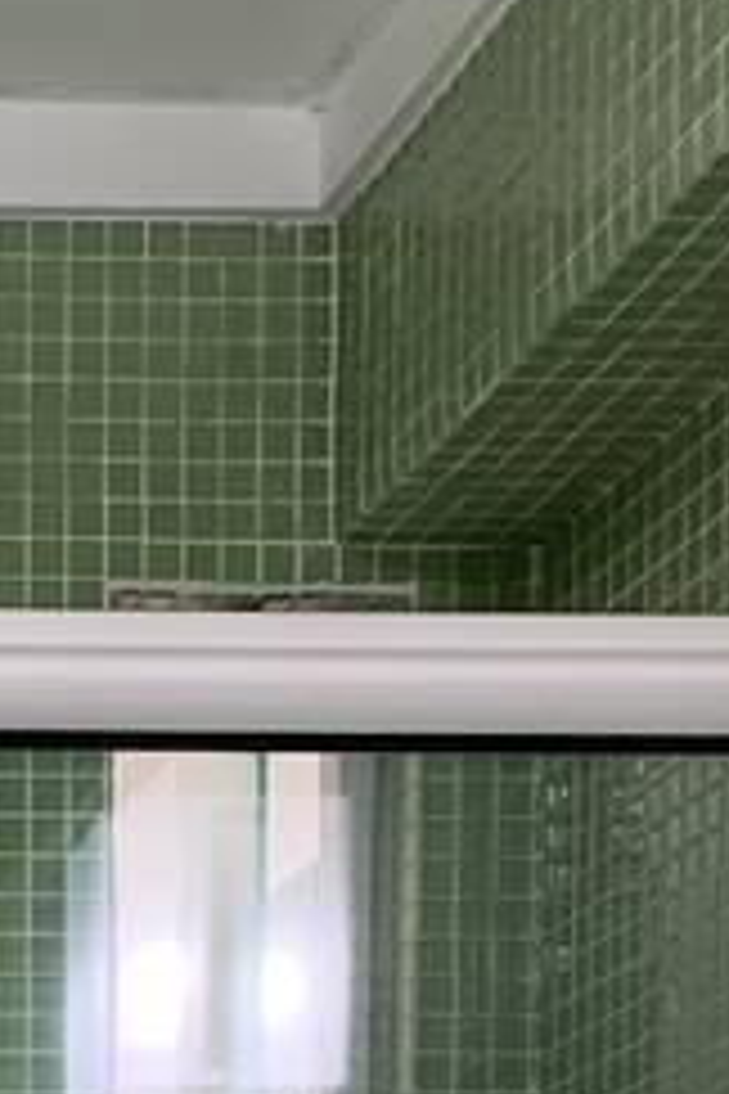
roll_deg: +0.8
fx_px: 3645
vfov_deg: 14.5
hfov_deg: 10.4
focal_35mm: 120
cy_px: 2111
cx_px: -774
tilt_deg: -1.1
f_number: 1.8
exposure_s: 1/120
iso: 80
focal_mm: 4.25
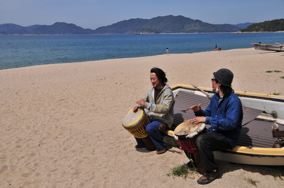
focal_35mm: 44
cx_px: 142
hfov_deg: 45.0
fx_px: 343
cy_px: 94
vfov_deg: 30.8
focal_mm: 29
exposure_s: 1/4000
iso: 200
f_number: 5.6
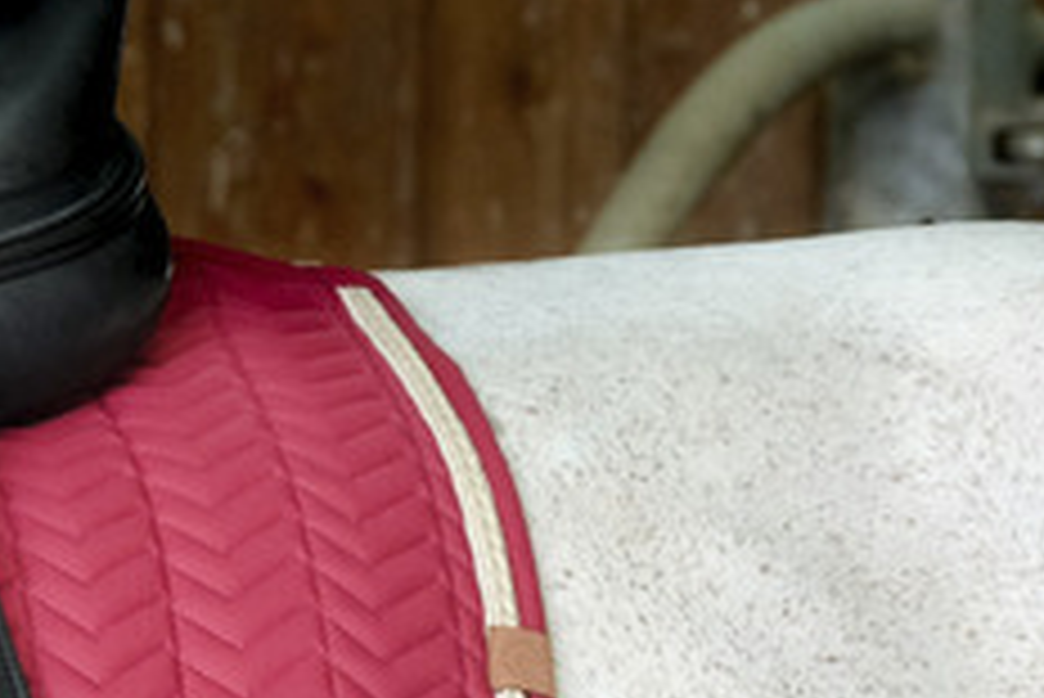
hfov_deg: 4.4
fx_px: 13464
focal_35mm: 464
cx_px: -225
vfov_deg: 3.0
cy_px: 867
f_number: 4
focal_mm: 70
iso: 1000
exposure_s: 1/250
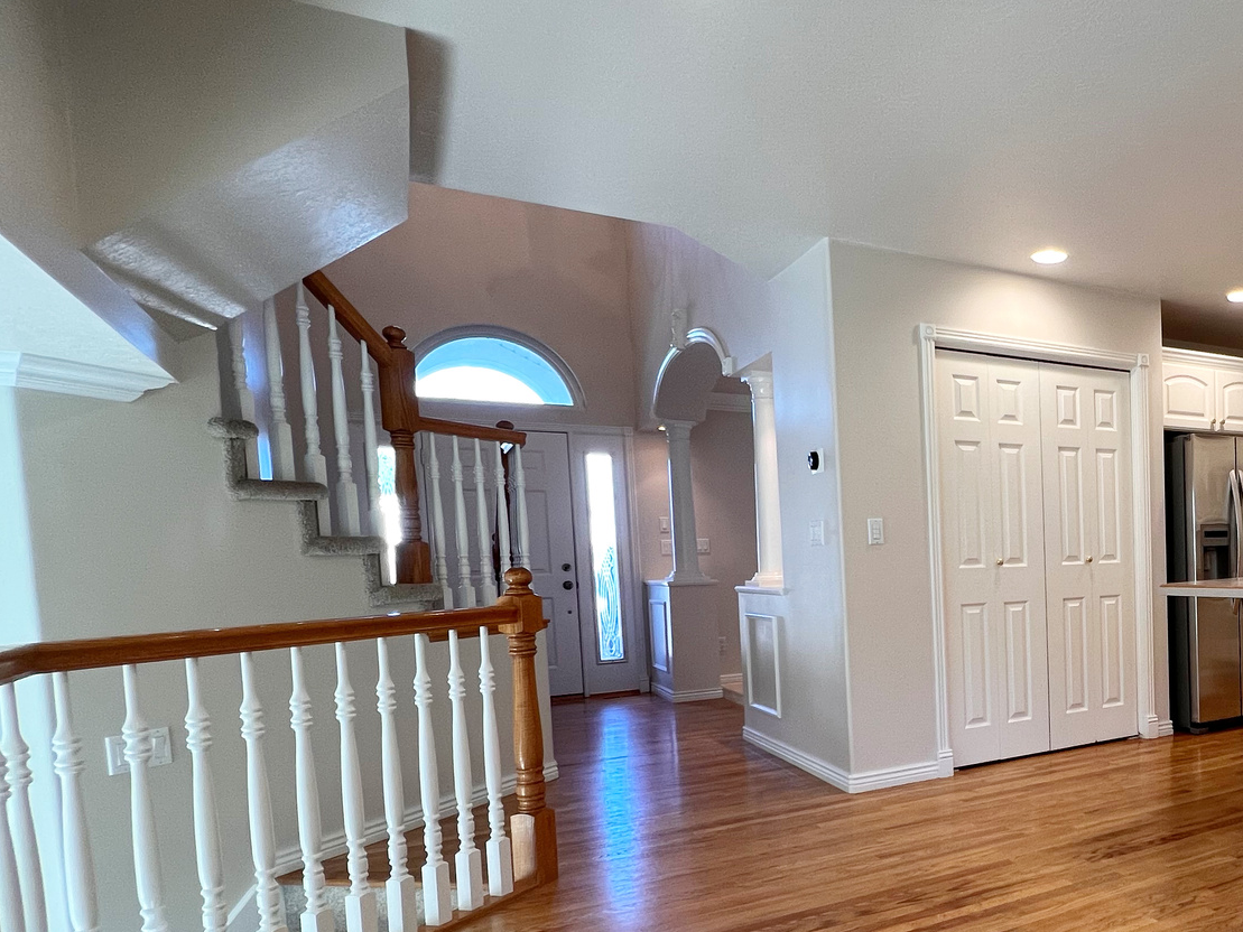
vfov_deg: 55.6
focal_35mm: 24
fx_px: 862
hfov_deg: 61.7
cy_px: 623
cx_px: 1091
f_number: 1.8
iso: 125
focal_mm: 1.57
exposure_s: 1/120
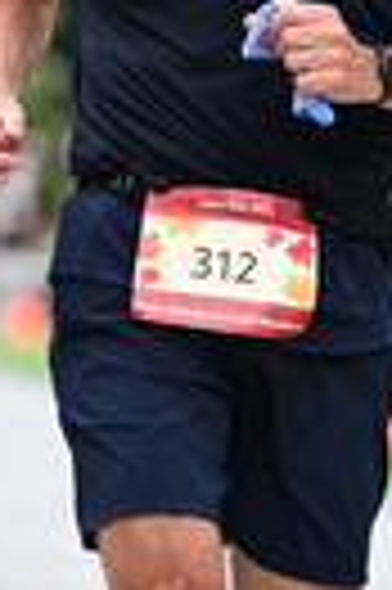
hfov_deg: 2.2
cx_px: 367
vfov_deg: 3.3
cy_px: -63
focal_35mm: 631
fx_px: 10333
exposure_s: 1/2000
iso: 640
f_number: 2.8
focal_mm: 150
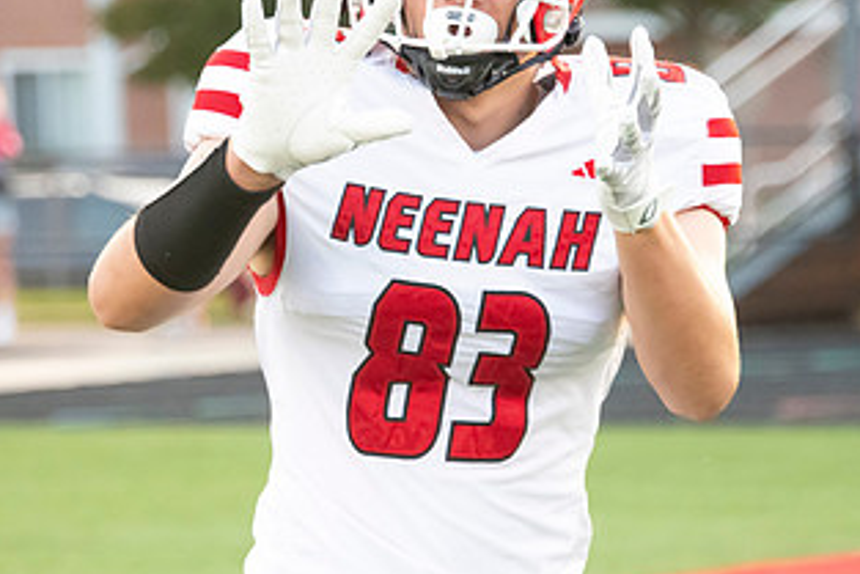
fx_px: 8412
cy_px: 254
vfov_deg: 3.9
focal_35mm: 352
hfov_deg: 5.9
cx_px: 374
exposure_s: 1/640
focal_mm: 190
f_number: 5.6
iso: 4000
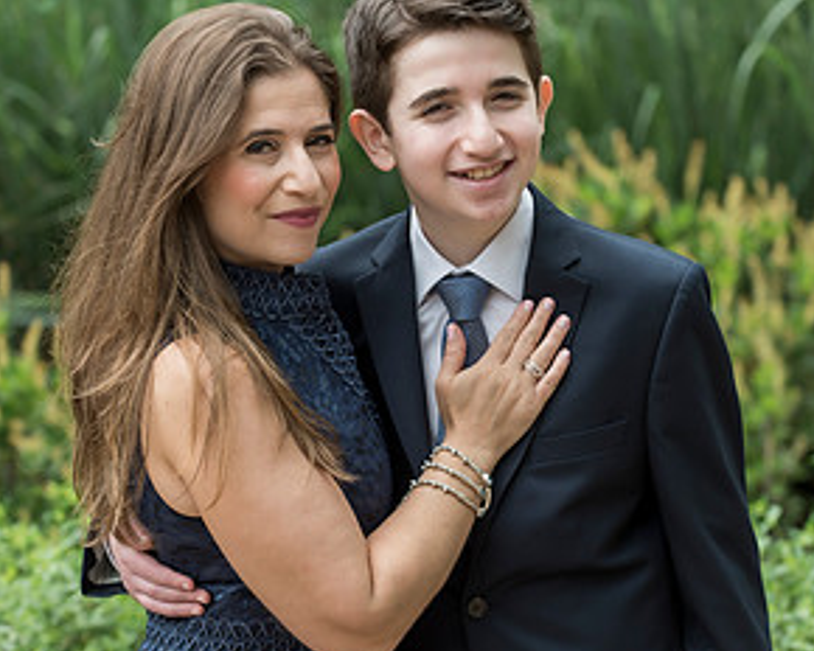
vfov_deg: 9.1
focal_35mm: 169
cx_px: 418
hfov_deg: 11.4
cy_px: 404
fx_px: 4071
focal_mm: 116
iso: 400
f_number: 3.5
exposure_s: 1/500
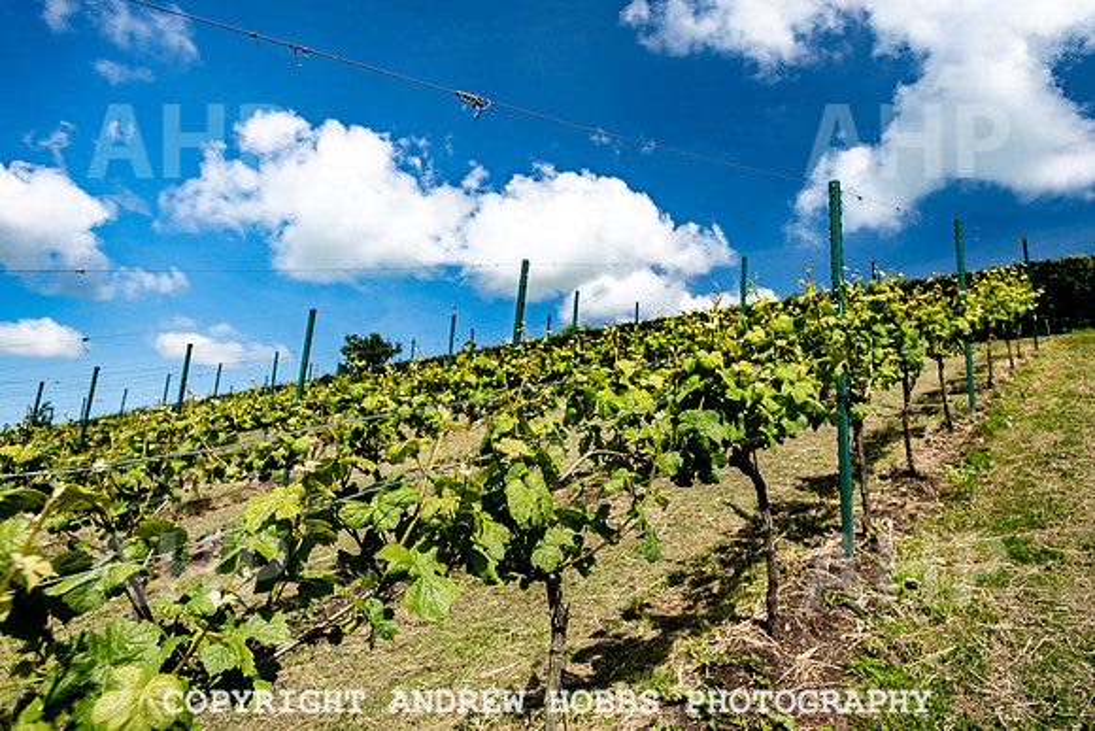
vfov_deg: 53.2
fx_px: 730
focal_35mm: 24
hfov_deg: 73.7
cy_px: 366
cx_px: 548
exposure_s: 1/500
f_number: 5.6
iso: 64
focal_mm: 24
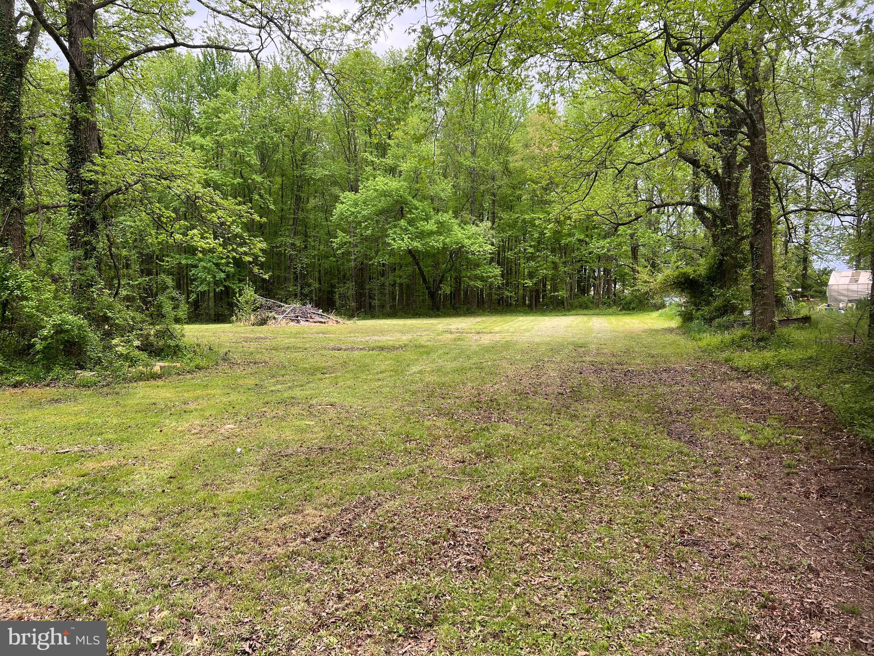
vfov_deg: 53.1
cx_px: 437
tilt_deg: -2.9
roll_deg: -0.2
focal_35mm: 26
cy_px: 328
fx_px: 656
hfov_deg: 67.3
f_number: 1.5
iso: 40
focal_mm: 5.7
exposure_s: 1/275
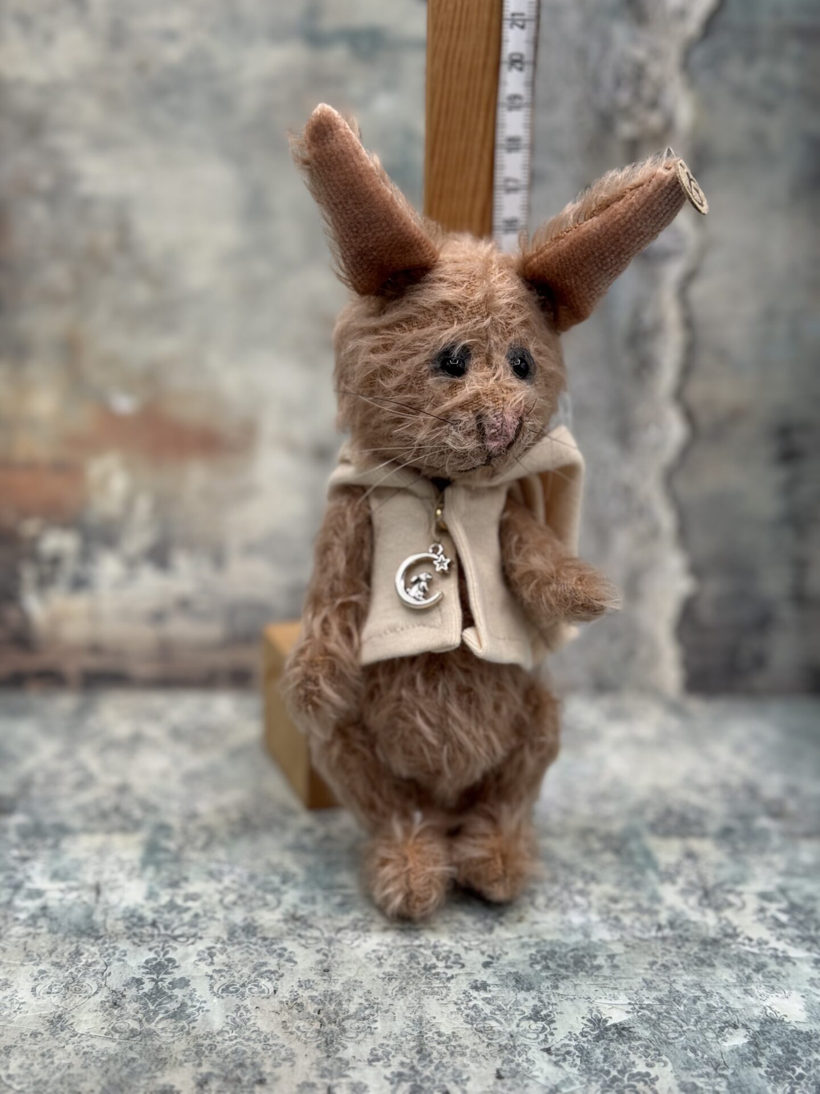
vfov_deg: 39.7
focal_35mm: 48
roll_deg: -2.5
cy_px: 547
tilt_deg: -16.5
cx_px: 410
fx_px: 1516
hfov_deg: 30.3
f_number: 1.78
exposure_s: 1/121
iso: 50
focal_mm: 6.76
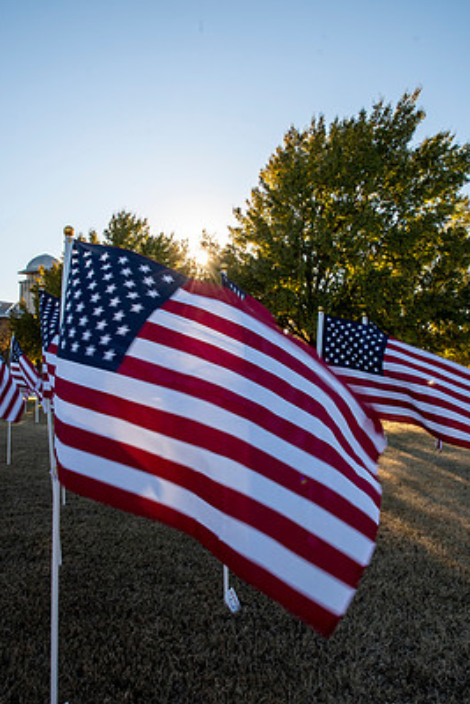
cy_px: 361
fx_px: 528
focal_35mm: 27
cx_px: 252
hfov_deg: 47.9
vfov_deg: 67.4
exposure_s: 1/40
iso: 100
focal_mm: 16
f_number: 16
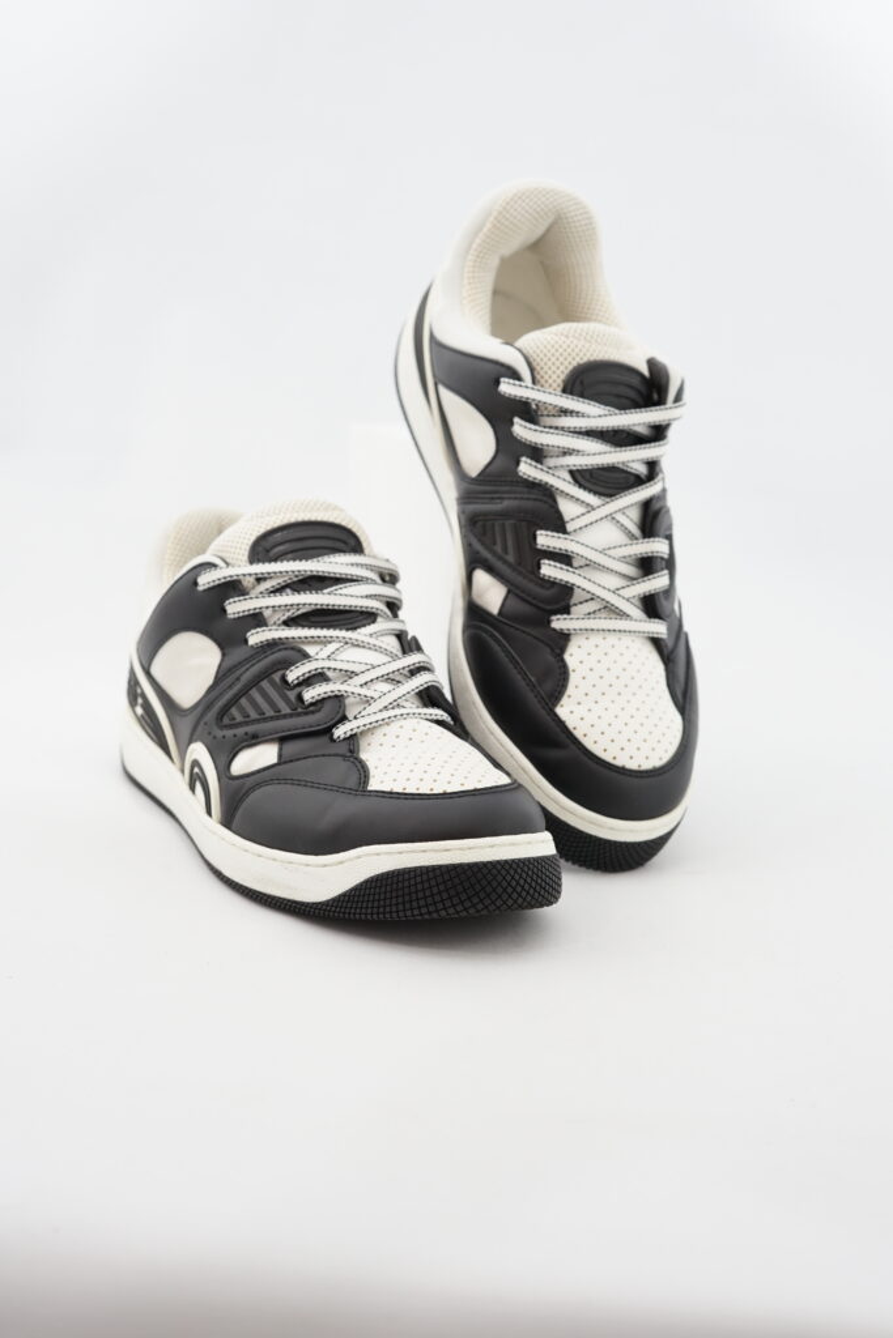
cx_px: 446
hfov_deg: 27.0
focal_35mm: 50
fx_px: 1860
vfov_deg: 39.6
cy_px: 669
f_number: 6.3
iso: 640
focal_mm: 50
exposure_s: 1/13
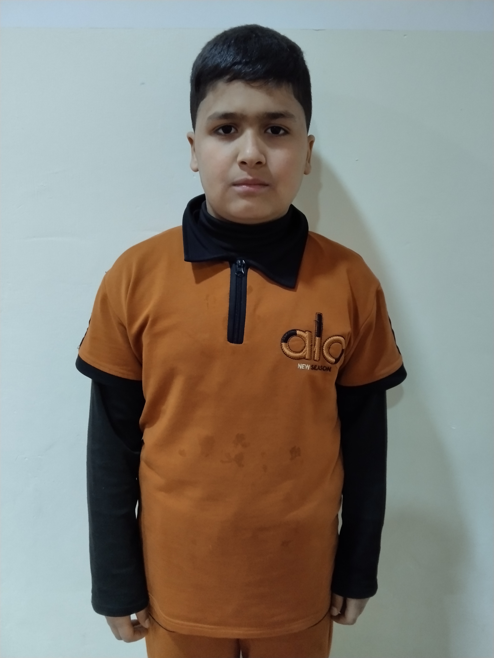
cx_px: 247
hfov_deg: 53.1
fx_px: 495
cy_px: 329
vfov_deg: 67.3
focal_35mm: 26
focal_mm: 2.78
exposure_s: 1/24
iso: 376
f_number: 2
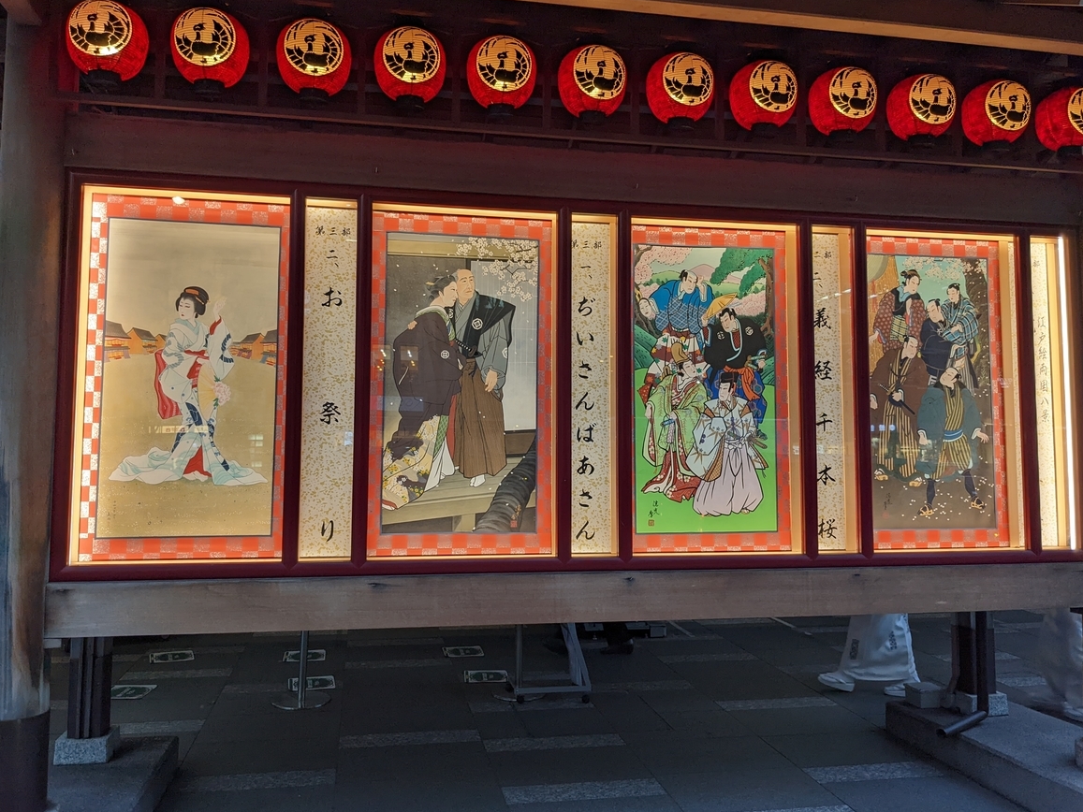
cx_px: 528
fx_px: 876
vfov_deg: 49.8
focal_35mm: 28
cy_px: 412
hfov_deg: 63.4
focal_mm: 4.38
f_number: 1.73
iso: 49
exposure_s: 1/120
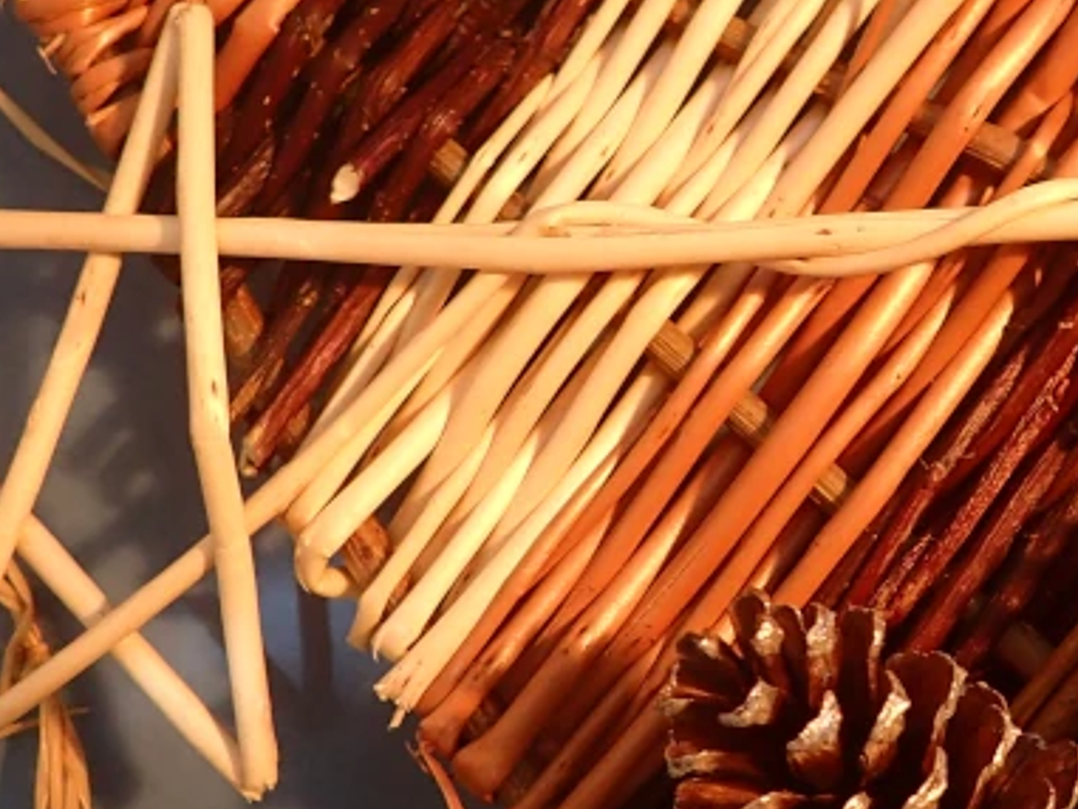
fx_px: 1838
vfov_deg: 24.8
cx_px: 894
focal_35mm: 59
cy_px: 471
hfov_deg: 31.7
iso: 200
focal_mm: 4.5
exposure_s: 1/15
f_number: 2
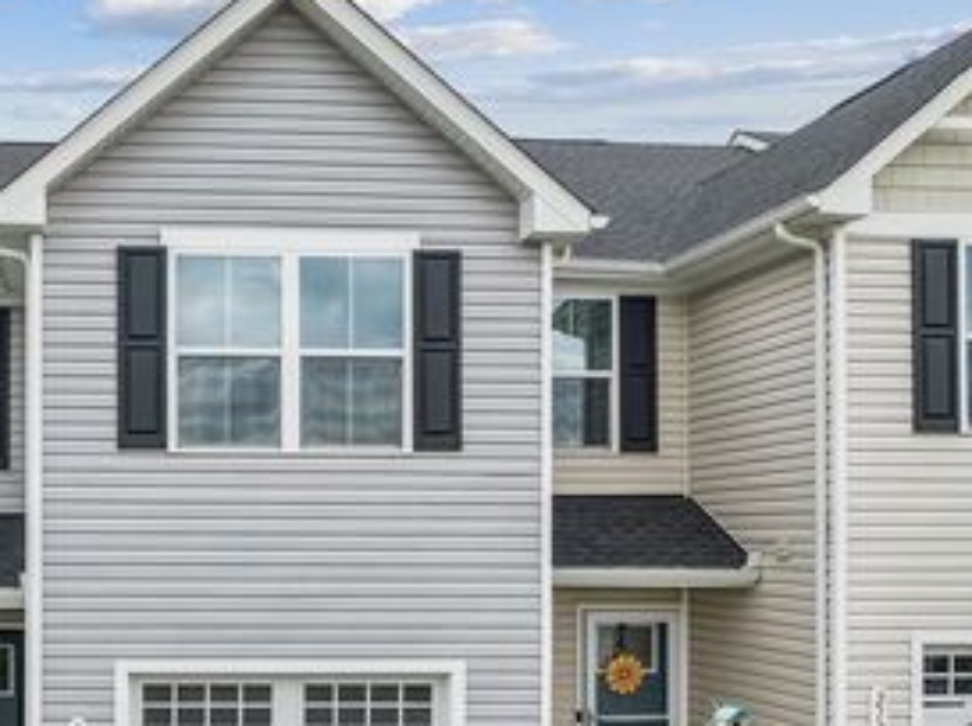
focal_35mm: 44
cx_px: 135
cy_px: 562
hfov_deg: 40.4
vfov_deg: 32.1
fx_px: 1234
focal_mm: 12.3
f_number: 2.8
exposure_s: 1/100
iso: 170
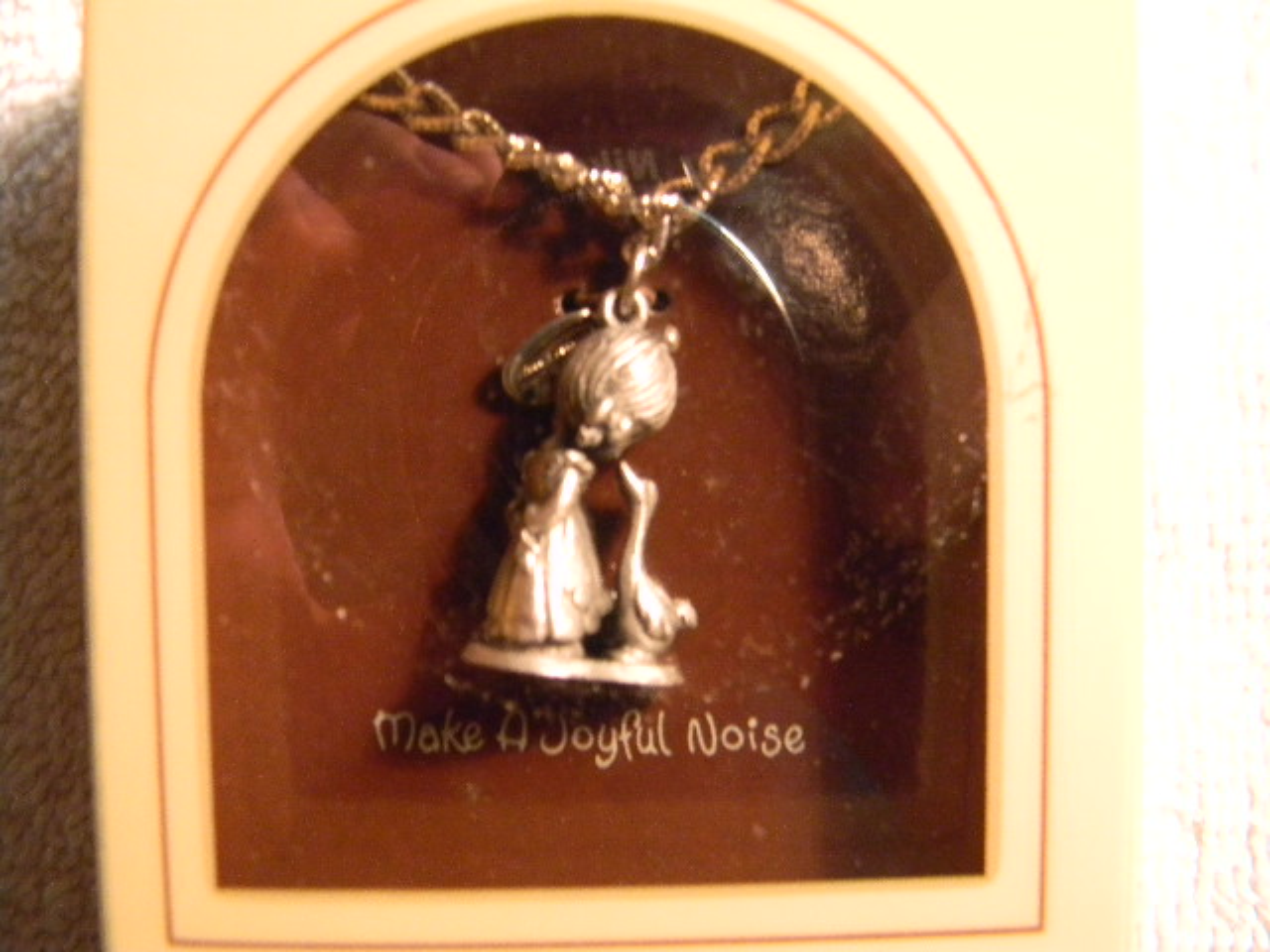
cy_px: 476
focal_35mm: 36
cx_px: 635
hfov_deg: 51.4
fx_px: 1321
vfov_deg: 39.7
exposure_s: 1/21
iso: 400
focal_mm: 6.4
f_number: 3.7
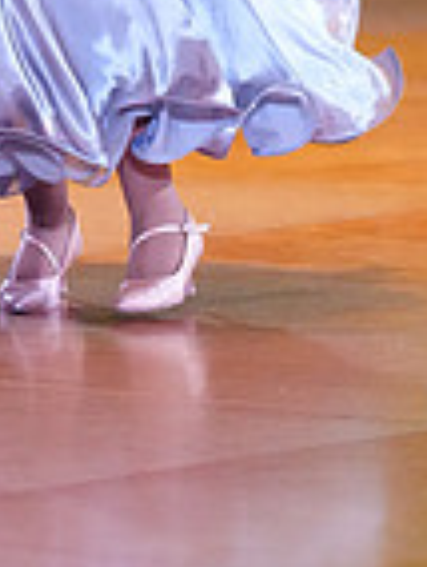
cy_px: -375
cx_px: -34
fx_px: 8281
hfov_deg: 3.0
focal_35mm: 505
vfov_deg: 3.9
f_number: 2.8
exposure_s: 1/400
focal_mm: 129
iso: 5000
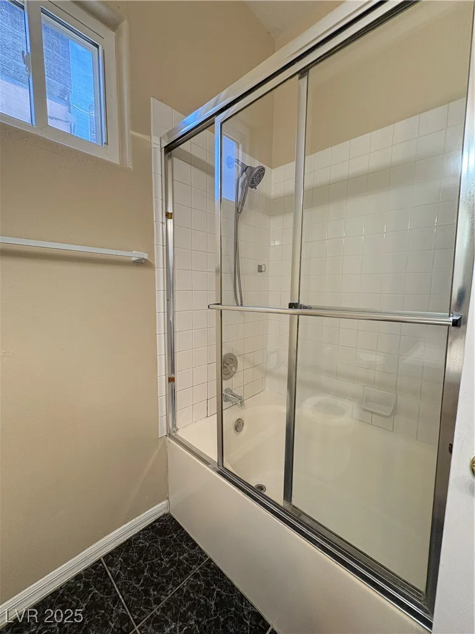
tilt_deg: -6.4
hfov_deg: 85.7
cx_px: 238
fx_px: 256
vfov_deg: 102.1
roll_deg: -1.1
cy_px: 317
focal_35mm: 14
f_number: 2.2
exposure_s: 1/60
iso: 160
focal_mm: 2.22
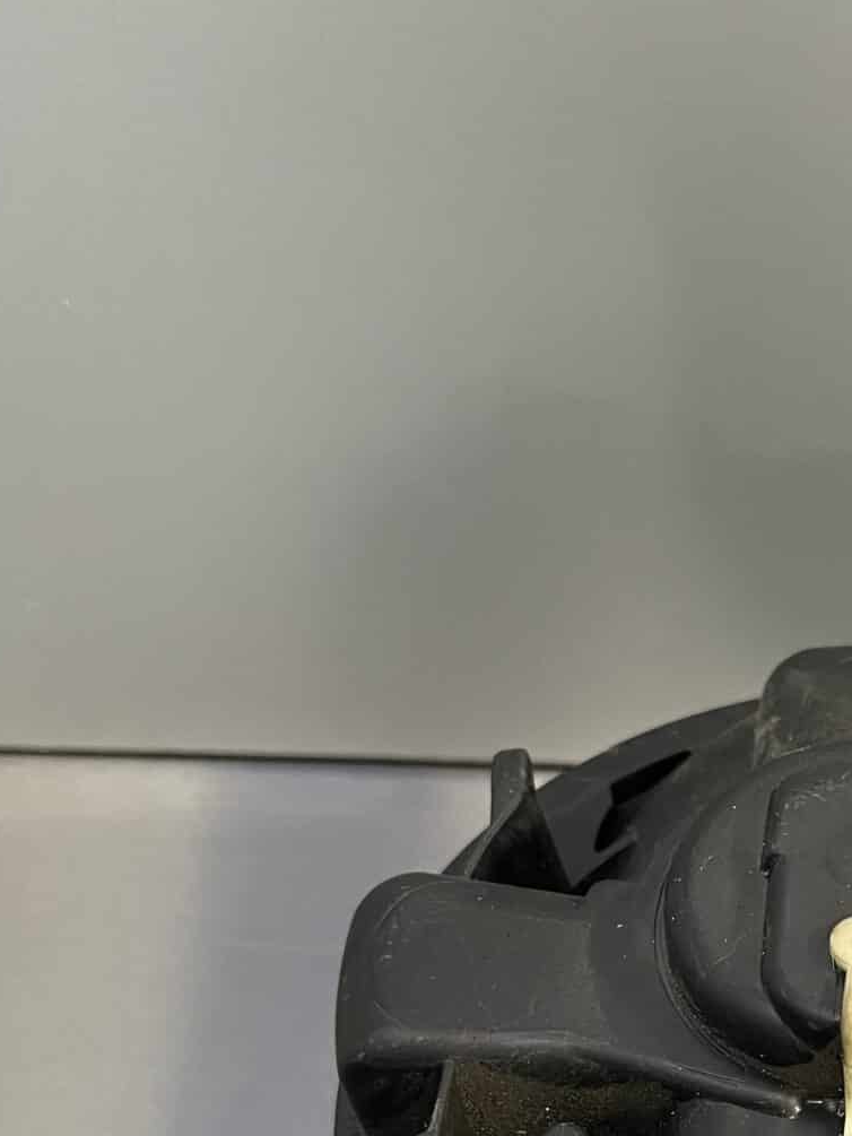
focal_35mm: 53
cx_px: 853
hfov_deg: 26.1
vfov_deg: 33.5
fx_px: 1739
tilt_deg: -58.1
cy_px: 1100
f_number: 1.6
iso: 400
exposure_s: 1/50
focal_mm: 5.1
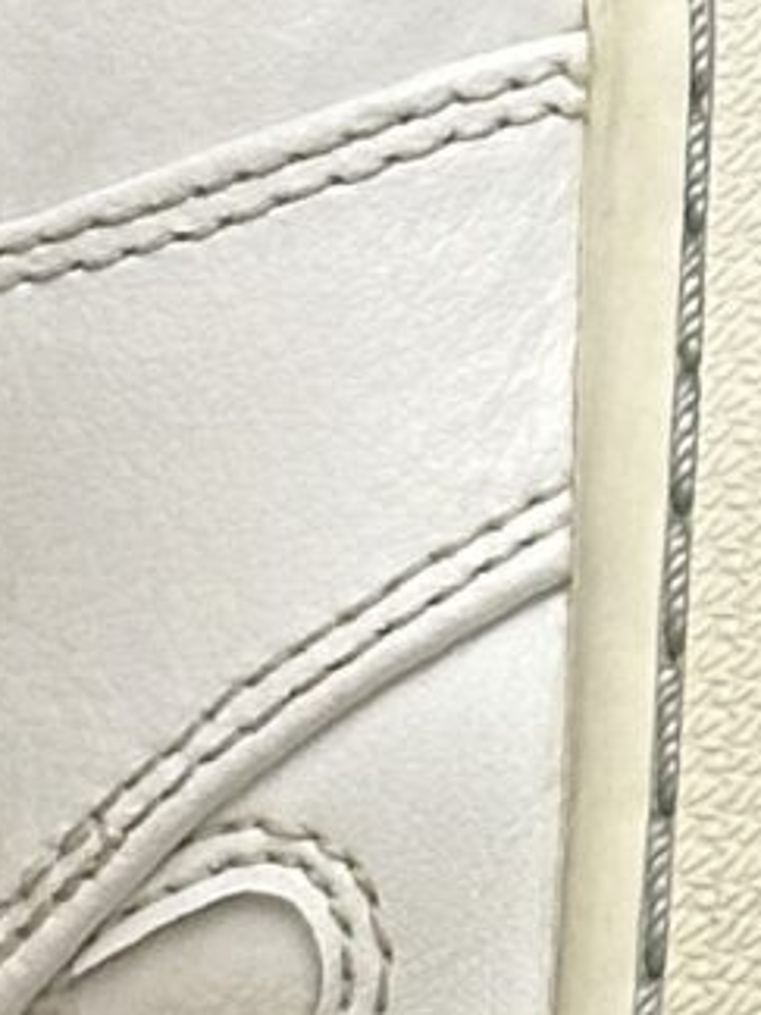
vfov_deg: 5.2
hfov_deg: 3.9
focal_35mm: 379
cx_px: 1134
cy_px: -326
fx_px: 11109
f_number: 1.78
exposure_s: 1/50
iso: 160
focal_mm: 6.86
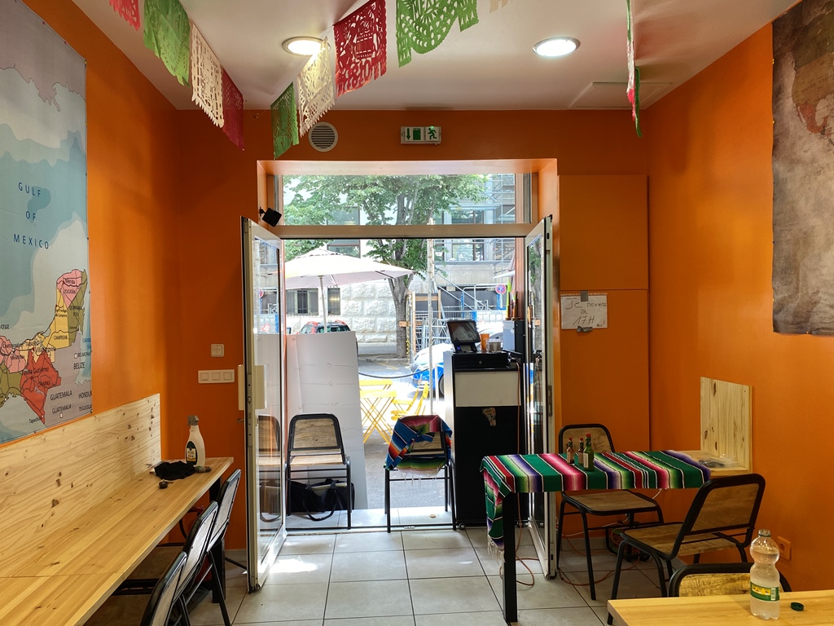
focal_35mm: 26
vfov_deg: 53.1
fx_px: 626
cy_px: 313
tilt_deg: +0.0
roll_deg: +0.4
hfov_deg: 67.3
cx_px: 417
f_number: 1.8
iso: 64
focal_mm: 4.25
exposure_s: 1/100
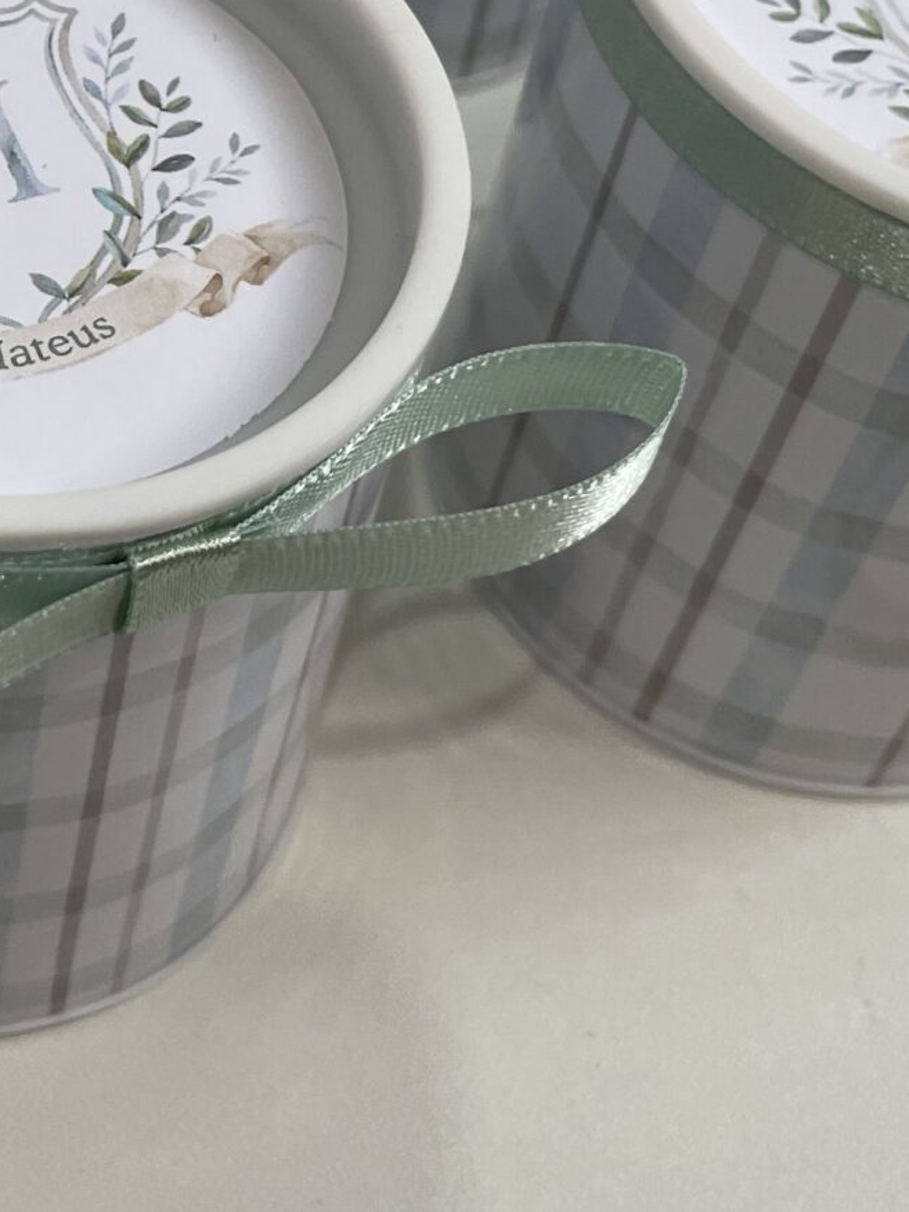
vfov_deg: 24.5
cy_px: -7
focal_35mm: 76
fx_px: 2661
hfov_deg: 18.3
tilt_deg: -47.2
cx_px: -206
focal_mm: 4.2
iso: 64
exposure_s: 1/120
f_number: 1.6
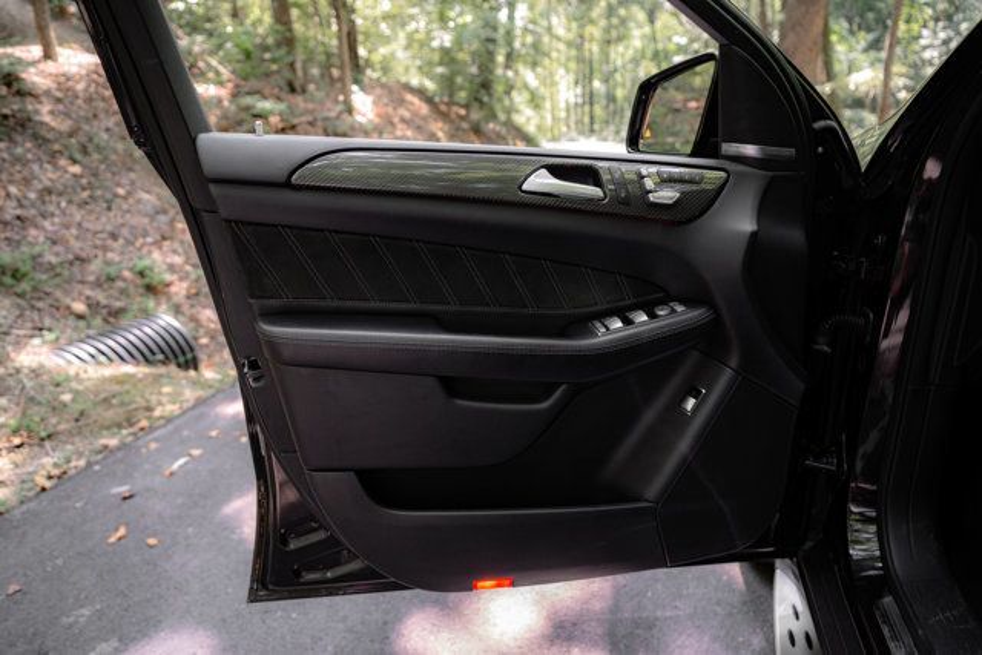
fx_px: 655
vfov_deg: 53.2
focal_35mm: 24
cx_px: 491
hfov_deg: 73.7
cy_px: 328
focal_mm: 24
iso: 640
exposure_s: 1/250
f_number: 2.8
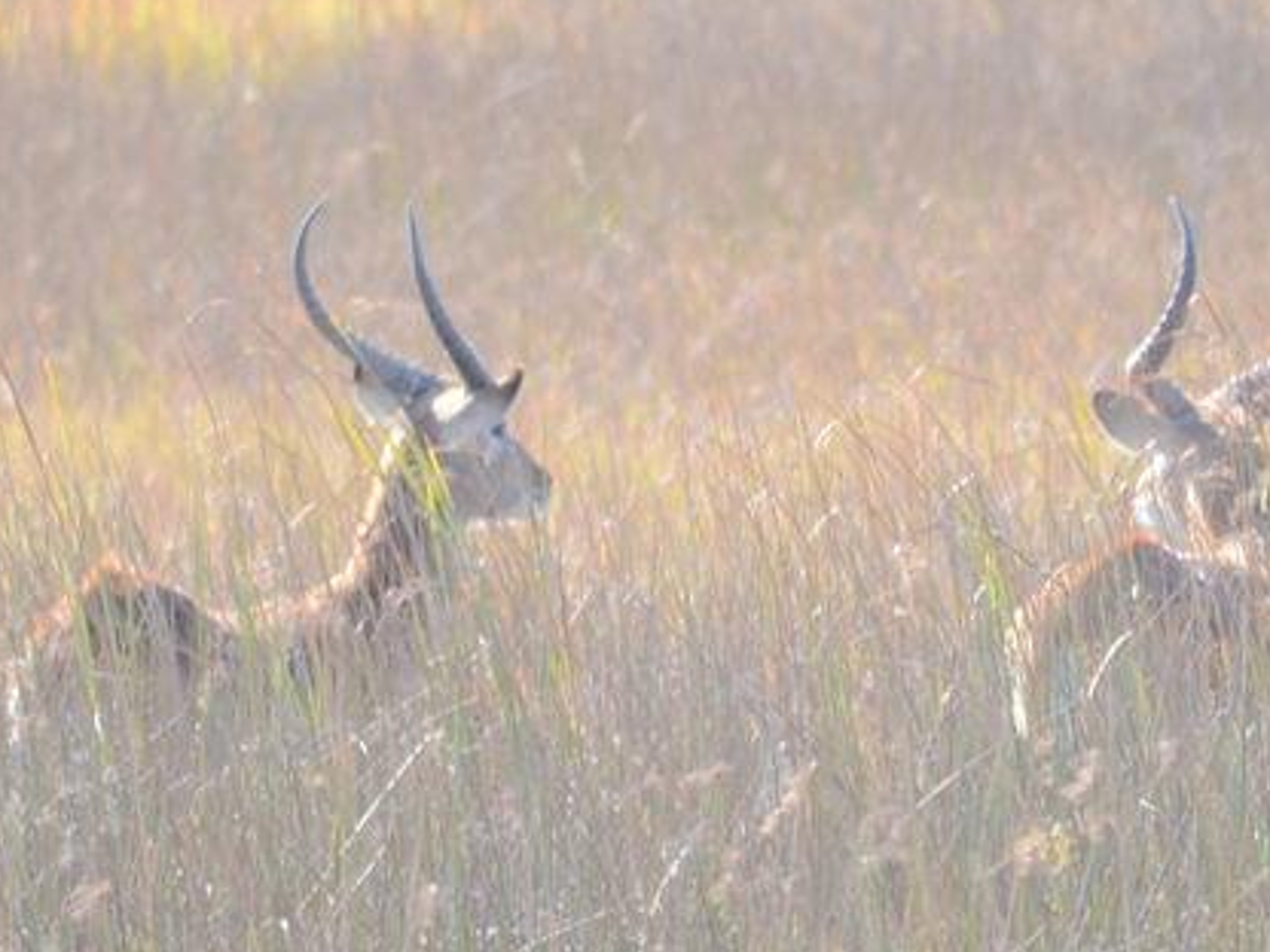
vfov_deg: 1.1
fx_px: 48759
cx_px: 598
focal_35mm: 1329
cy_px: 156
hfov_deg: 1.5
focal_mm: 300
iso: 400
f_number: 5.6
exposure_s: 1/400
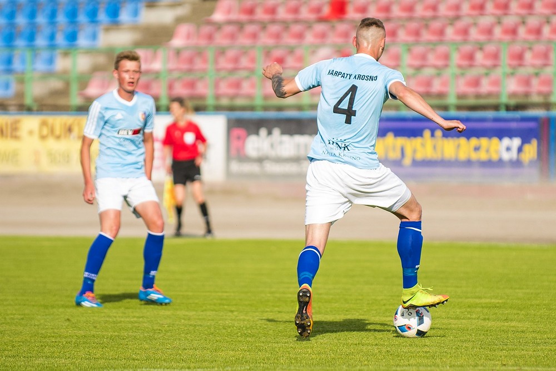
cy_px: 186
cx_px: 278
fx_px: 3089
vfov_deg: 6.9
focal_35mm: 200
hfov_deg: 10.3
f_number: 2.8
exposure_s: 1/1600
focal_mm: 200
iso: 200
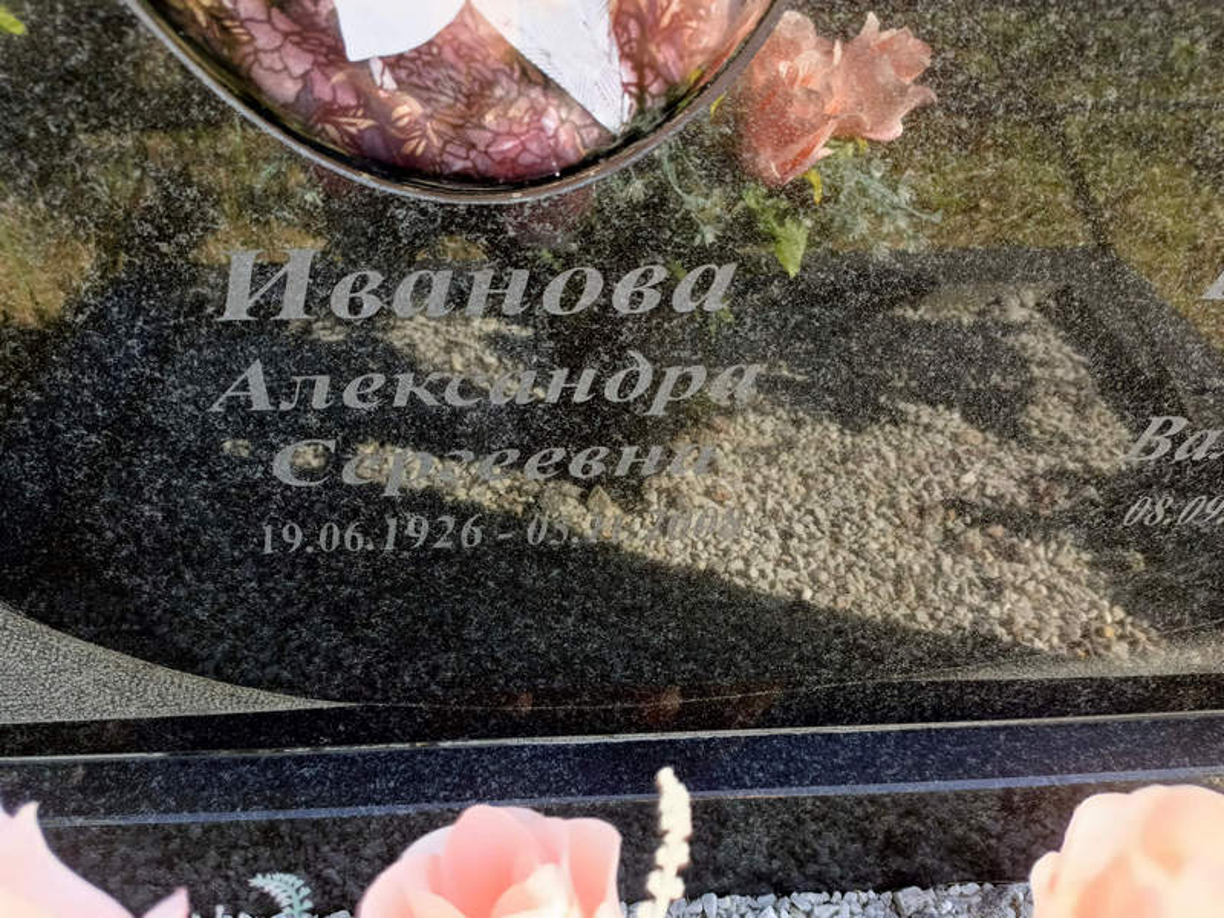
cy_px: 459
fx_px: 884
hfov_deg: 69.4
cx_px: 612
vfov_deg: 54.9
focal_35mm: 25
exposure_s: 1/103
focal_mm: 4.76
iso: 112
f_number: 1.69
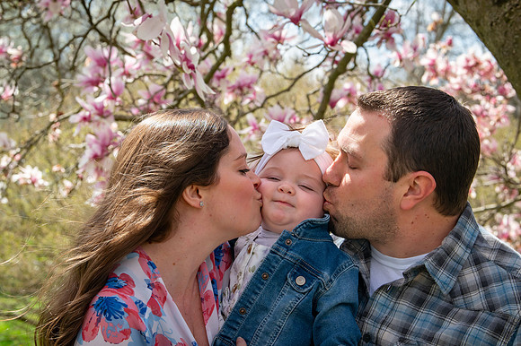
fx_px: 1607
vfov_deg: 12.3
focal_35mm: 111
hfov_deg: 18.4
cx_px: 226
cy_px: 174
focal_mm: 98
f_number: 11
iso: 640
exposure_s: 1/320
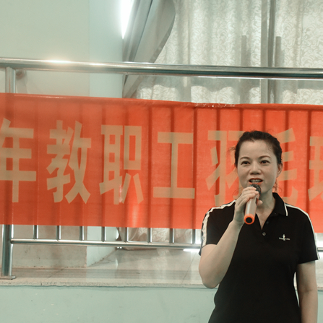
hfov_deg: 23.4
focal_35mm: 73
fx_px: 771
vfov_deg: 23.7
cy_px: 184
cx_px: 254
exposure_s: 1/160
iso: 6400
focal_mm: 48
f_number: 6.3
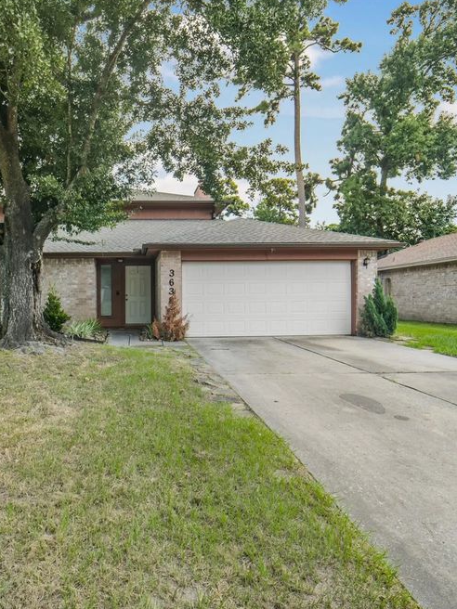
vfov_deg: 79.0
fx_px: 370
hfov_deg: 60.9
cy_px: 304
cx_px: 131
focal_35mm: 21
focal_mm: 14
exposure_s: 1/250
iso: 500
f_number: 11
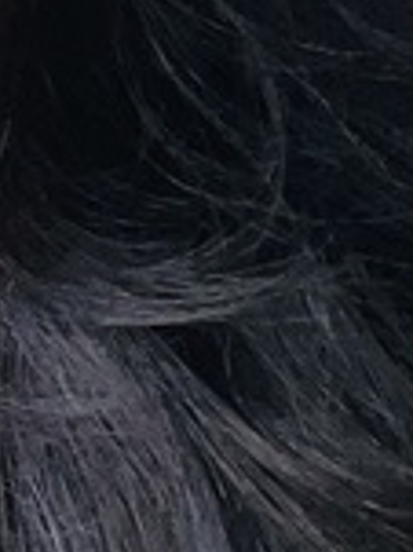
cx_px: -358
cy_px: -428
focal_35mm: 204
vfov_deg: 9.3
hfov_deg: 7.1
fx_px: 3250
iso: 100
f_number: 2.2
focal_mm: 2.71
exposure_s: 1/103
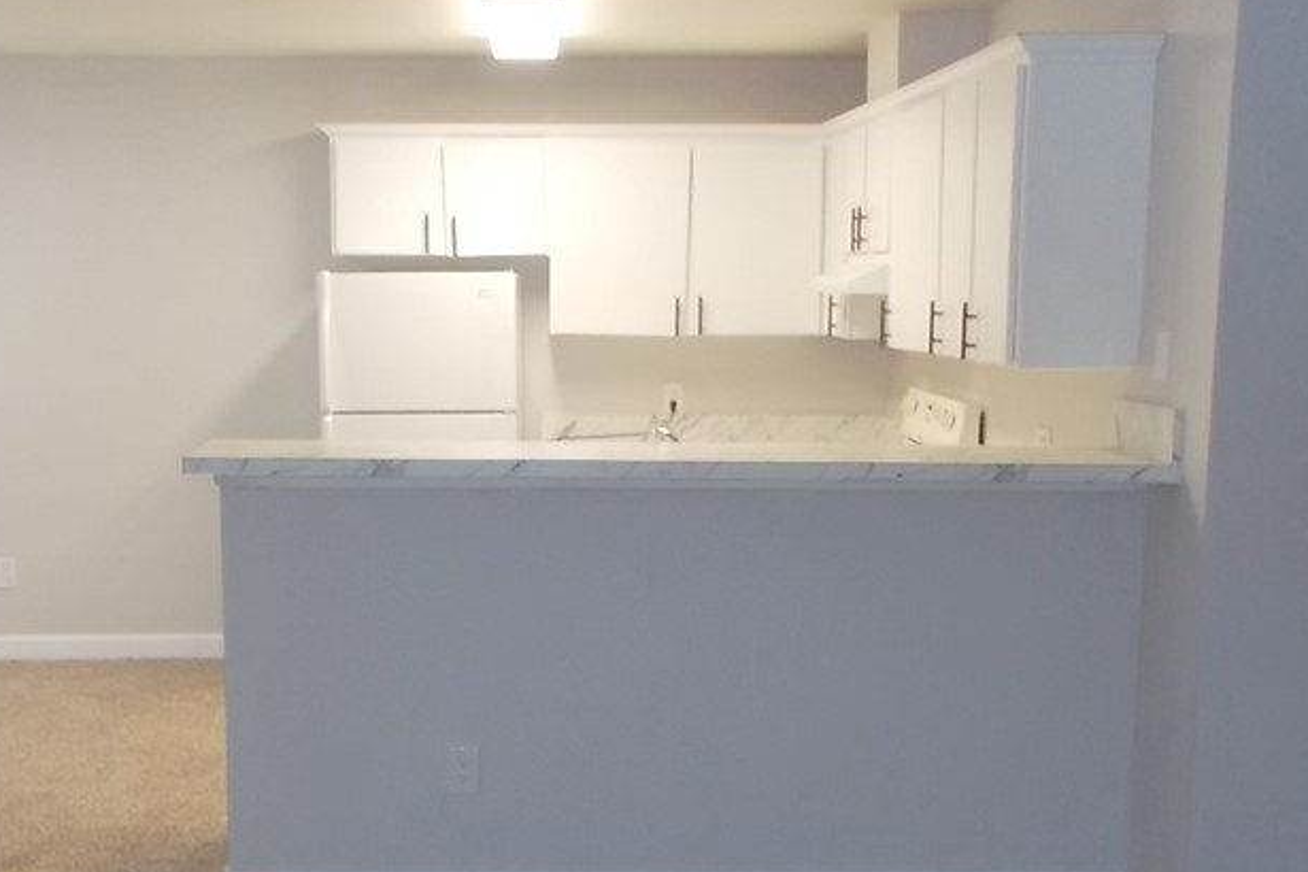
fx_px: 1635
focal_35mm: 45
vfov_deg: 29.7
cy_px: 551
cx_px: 549
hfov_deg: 43.5
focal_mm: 4.6
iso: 200
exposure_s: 1/25
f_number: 3.2
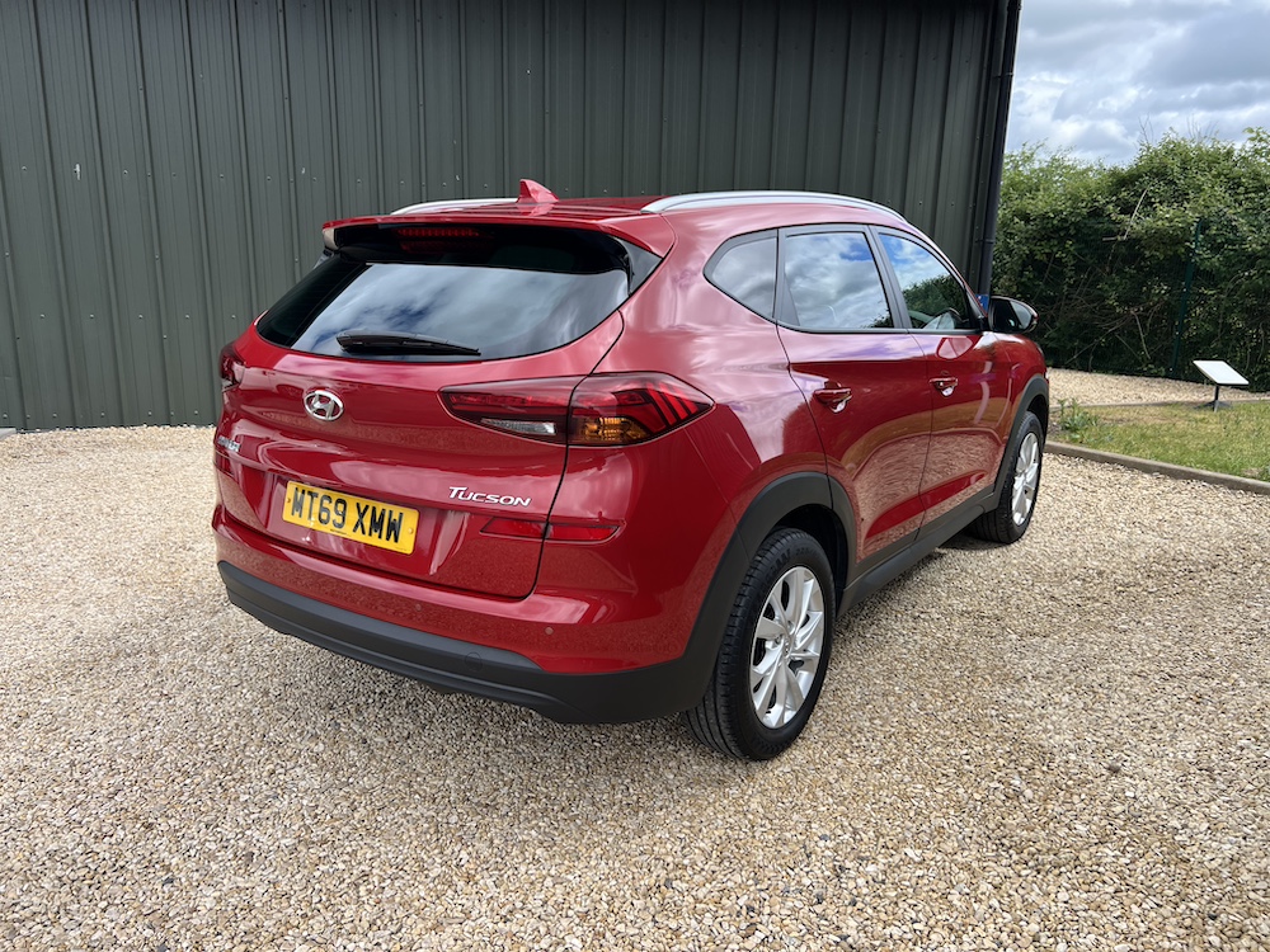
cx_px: 635
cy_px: 476
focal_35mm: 26
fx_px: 954
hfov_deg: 67.3
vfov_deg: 53.1
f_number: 1.5
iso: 50
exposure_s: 1/1224
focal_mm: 5.7
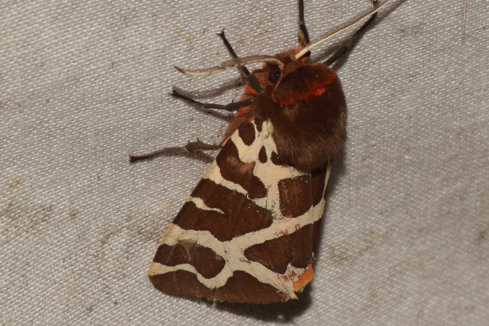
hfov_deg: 9.8
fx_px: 2852
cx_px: 244
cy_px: 163
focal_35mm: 210
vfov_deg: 6.5
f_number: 14
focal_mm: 140
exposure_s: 1/200
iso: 400
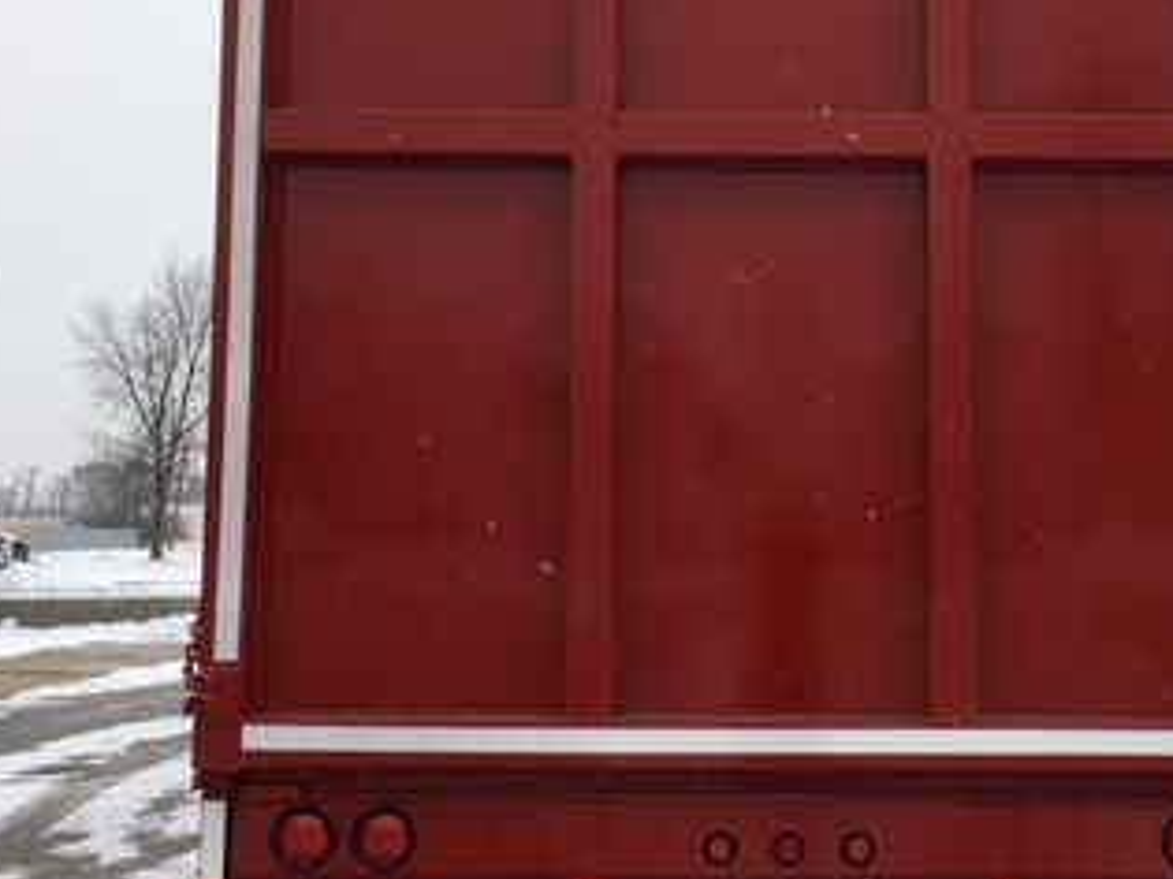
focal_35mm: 59
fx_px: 1999
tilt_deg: +8.0
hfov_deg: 32.4
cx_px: 804
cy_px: 283
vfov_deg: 24.7
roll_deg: +0.8
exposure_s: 1/503
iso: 25
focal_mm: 4.15
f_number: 2.2
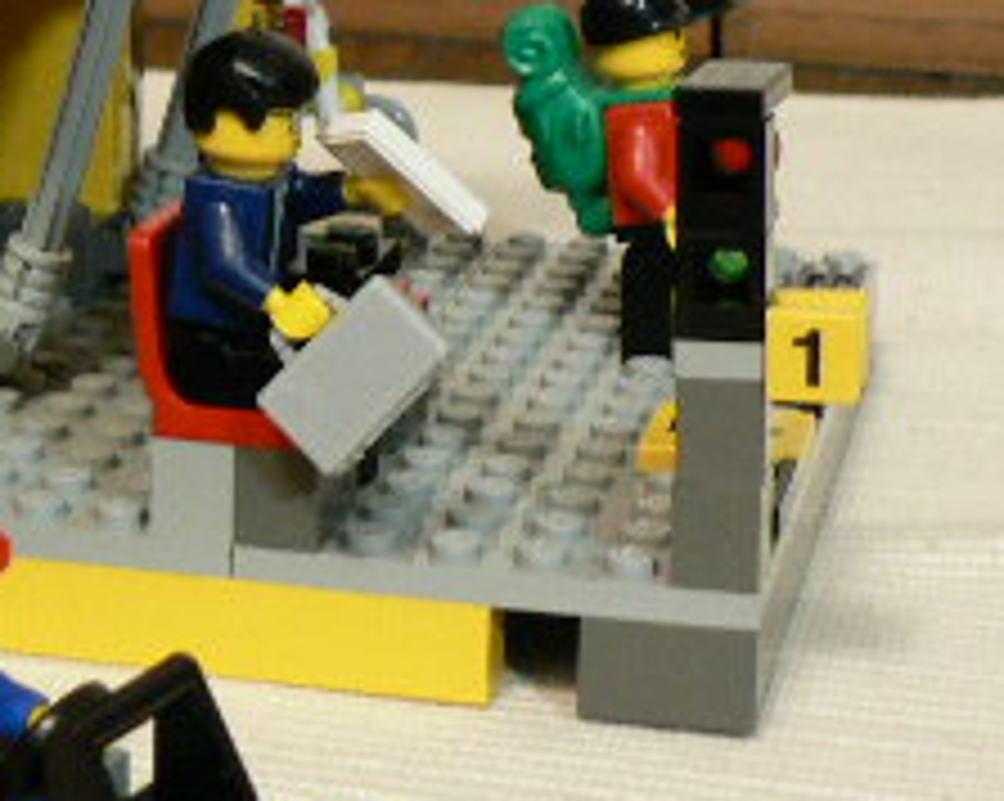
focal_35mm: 101
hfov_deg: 18.3
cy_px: -45
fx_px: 2999
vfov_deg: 14.9
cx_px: -104
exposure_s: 1/4
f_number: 2.8
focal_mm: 6
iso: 200
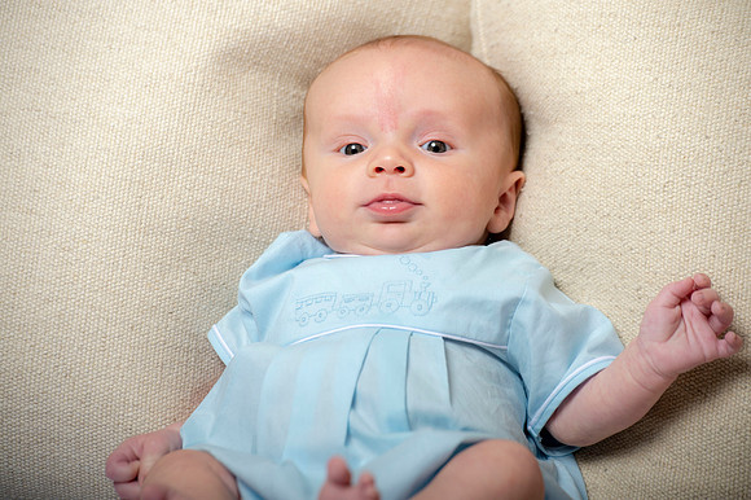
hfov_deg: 10.3
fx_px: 4170
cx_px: 376
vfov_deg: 6.9
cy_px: 250
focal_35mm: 200
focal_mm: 200
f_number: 5.6
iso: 250
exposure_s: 1/200
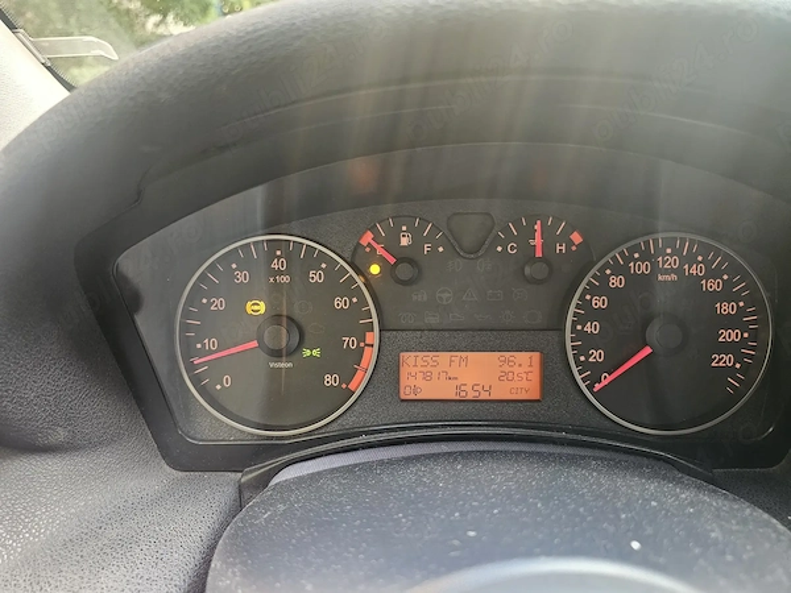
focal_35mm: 23
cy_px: 296
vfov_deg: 58.9
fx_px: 526
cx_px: 396
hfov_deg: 73.9
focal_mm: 6.3
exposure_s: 1/40
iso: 640
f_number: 1.7
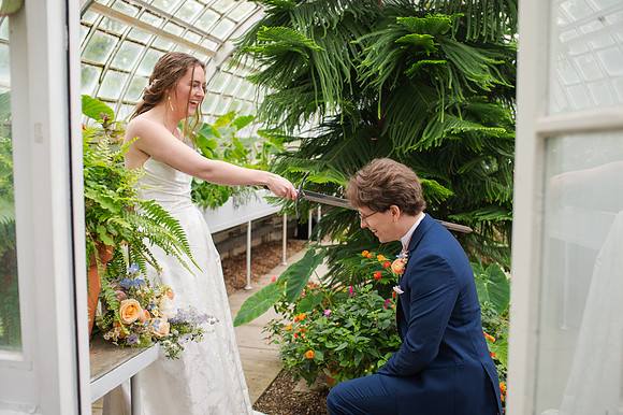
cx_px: 312
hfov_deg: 52.9
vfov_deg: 36.6
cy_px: 208
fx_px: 627
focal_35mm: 36
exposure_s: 1/320
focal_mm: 35
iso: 320
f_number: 3.2
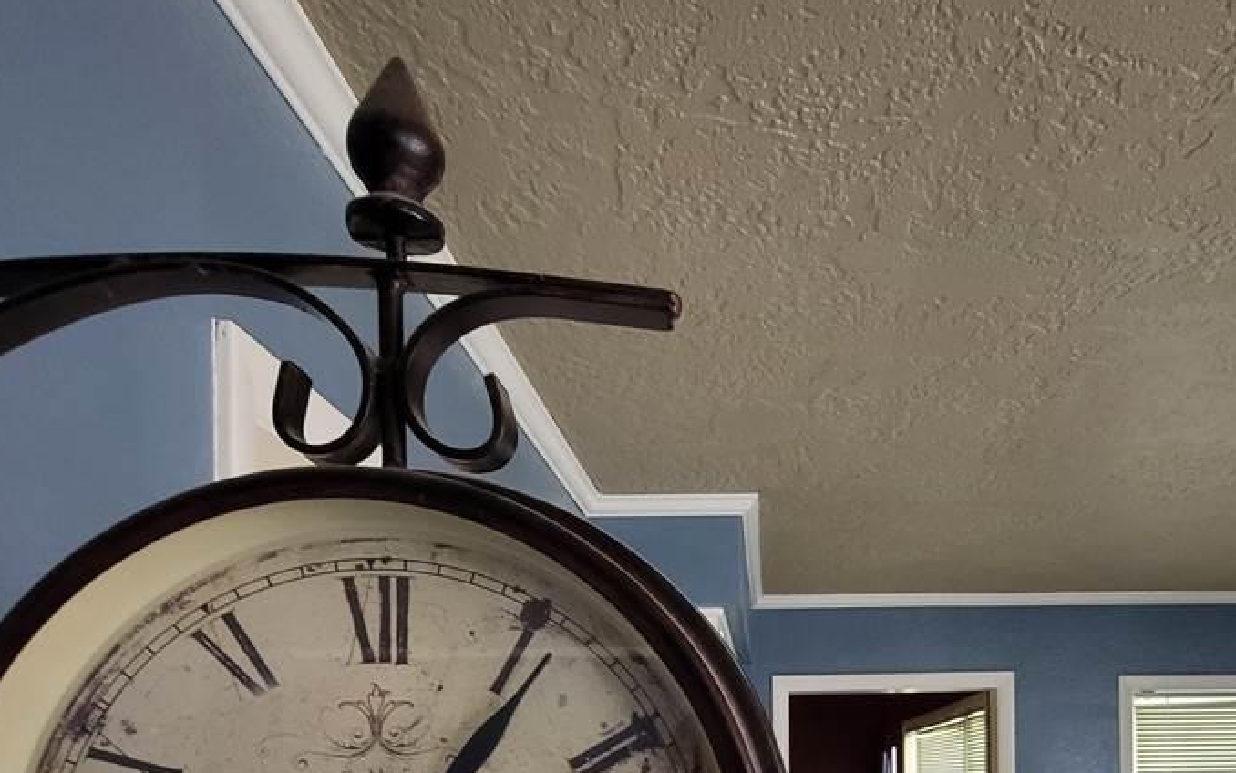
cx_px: 808
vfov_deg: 40.8
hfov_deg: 68.7
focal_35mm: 26
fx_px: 876
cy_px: 793
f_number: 2.2
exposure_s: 1/24
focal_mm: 2.2
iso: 640
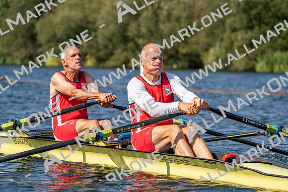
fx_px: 1600
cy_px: 96
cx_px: 144
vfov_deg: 6.9
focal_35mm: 200
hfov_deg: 10.3
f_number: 5.6
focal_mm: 200
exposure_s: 1/2000
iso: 200
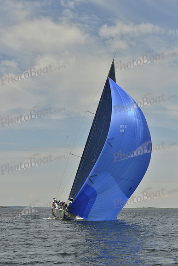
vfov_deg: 26.0
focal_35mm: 78
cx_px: 89
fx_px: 578
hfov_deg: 17.5
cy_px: 133
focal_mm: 78
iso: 280
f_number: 9
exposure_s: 1/1600
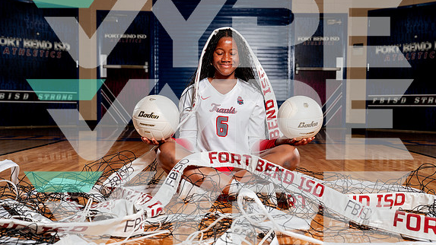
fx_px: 613
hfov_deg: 39.2
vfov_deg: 22.6
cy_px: 120
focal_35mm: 53
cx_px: 220
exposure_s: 1/250
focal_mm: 50
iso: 200
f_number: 5.6
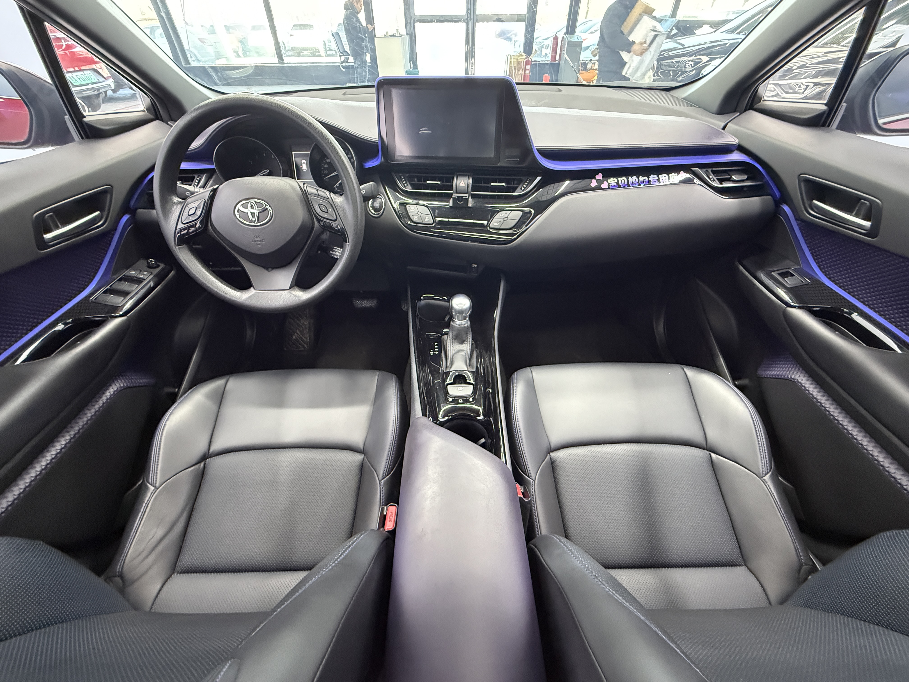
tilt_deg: -41.3
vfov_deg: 85.7
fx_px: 368
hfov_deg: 102.1
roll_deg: +1.0
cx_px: 454
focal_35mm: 14
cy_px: 341
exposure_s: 1/50
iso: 1000
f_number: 2.2
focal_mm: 2.22
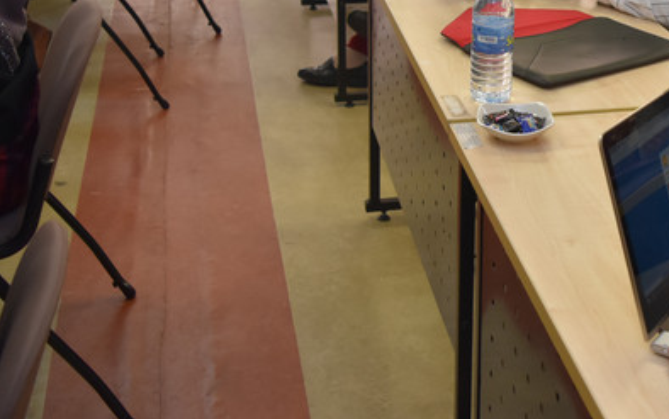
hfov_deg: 31.3
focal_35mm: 62
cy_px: 45
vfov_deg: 20.6
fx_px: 1131
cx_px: 611
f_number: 4.5
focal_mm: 20
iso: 800
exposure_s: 1/200
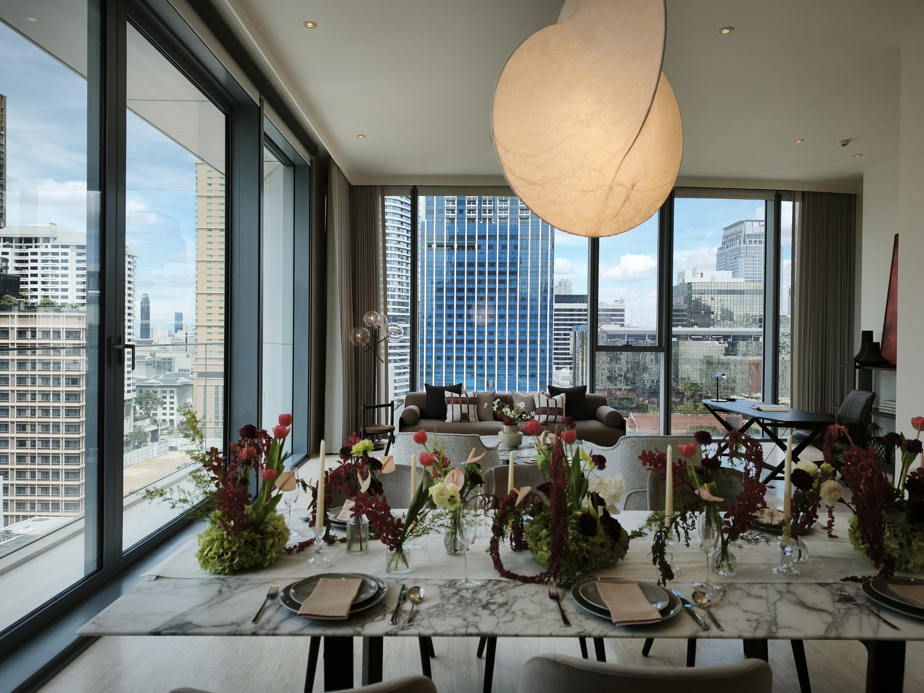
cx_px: 462
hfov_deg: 73.9
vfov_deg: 58.9
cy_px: 346
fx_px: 614
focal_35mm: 23
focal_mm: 6.45
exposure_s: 1/392
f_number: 1.62
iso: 50
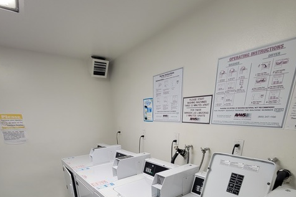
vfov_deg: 56.3
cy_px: 175
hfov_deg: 86.9
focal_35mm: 19
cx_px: 150
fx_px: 156
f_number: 2.2
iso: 160
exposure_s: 1/60
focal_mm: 2.2
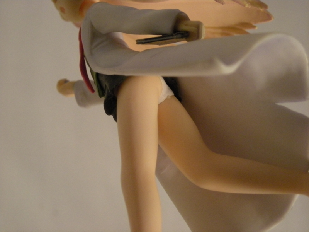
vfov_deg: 14.1
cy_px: 116
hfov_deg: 18.7
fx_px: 937
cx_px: 154
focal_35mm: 105
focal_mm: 17.1
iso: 400
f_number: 4.7
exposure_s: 1/56.3
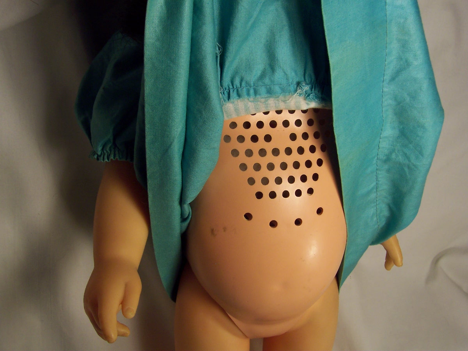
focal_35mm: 37
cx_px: 234
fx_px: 500
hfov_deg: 50.1
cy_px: 176
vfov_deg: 38.7
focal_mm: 5.6
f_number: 5.6
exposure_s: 1/125
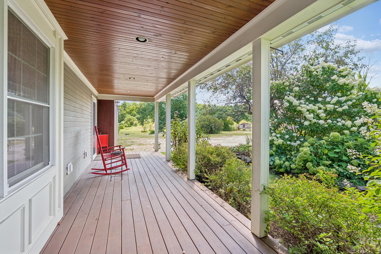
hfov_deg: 96.7
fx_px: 169
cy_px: 127
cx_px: 190
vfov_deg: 73.8
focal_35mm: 16
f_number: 7.1
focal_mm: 16
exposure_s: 1/160
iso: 640
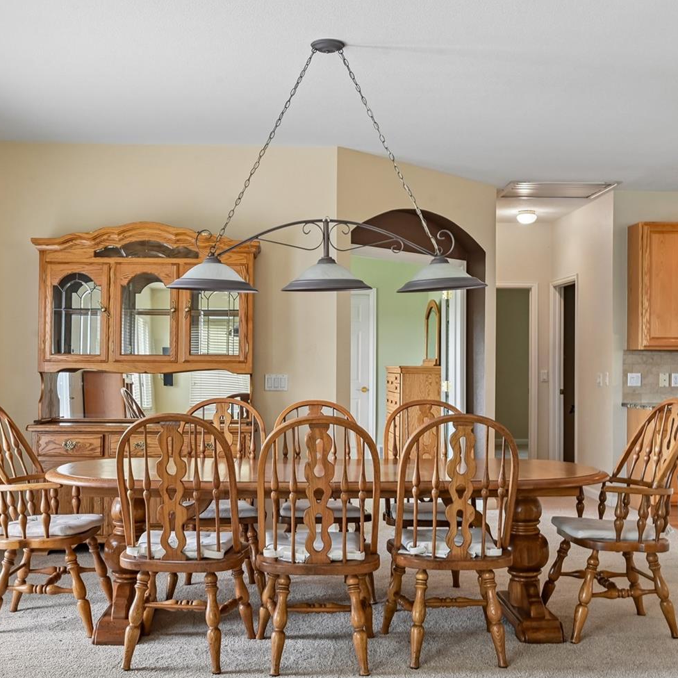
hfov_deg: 42.8
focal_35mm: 39
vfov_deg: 42.8
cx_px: 316
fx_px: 864
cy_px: 358
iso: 400
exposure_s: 1/10
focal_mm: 28
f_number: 10
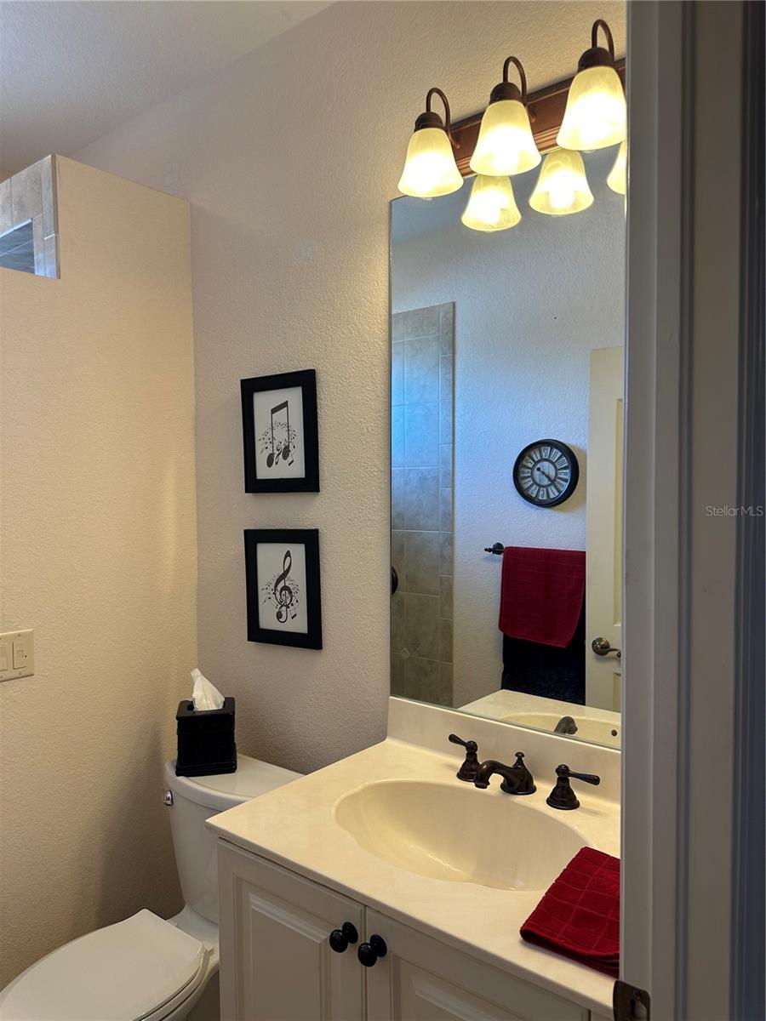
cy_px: 510
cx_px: 383
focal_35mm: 24
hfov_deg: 56.8
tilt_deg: -1.5
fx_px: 708
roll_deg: +0.4
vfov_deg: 71.6
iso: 80
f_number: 1.78
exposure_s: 1/120
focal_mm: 6.86
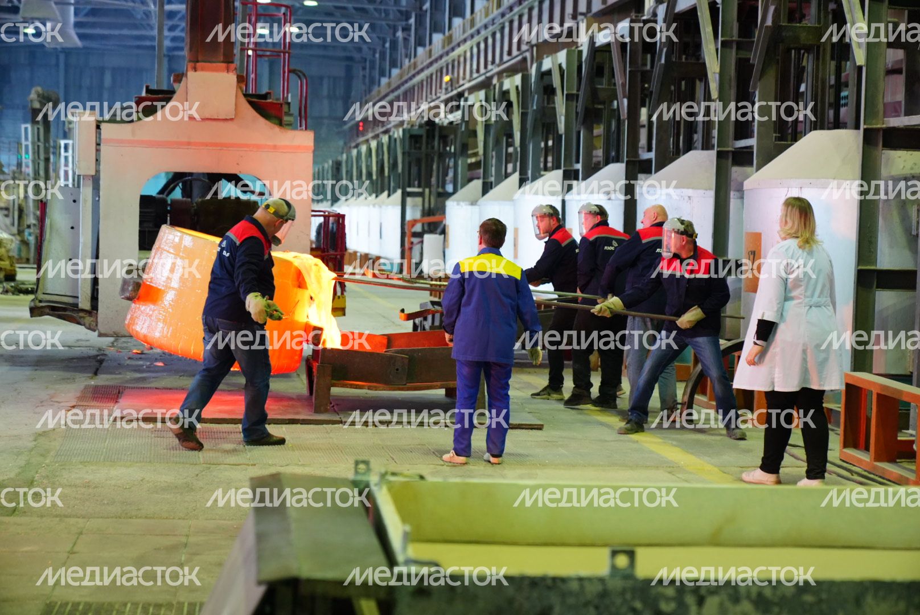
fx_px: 1790
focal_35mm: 70
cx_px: 460
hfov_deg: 28.8
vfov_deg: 19.5
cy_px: 308
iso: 3200
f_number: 3.2
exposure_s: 1/125
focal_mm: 70
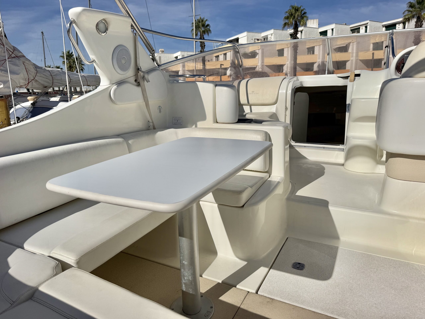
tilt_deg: -10.7
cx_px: 212
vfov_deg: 56.8
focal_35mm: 24
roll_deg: +1.1
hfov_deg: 71.6
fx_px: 295
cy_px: 160
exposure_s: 1/32258
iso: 80
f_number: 1.78
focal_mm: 6.76
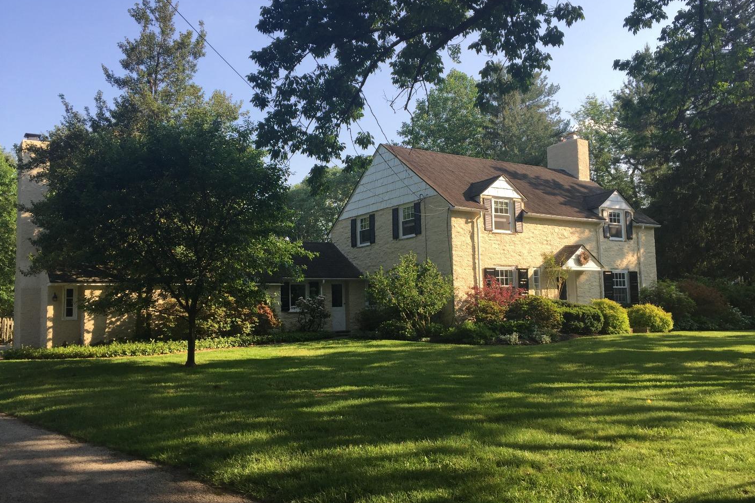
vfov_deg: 42.3
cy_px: 267
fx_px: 650
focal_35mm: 31
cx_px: 387
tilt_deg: +4.5
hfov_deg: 60.3
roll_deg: +0.5
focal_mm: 4.15
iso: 32
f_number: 2.2
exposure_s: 1/719
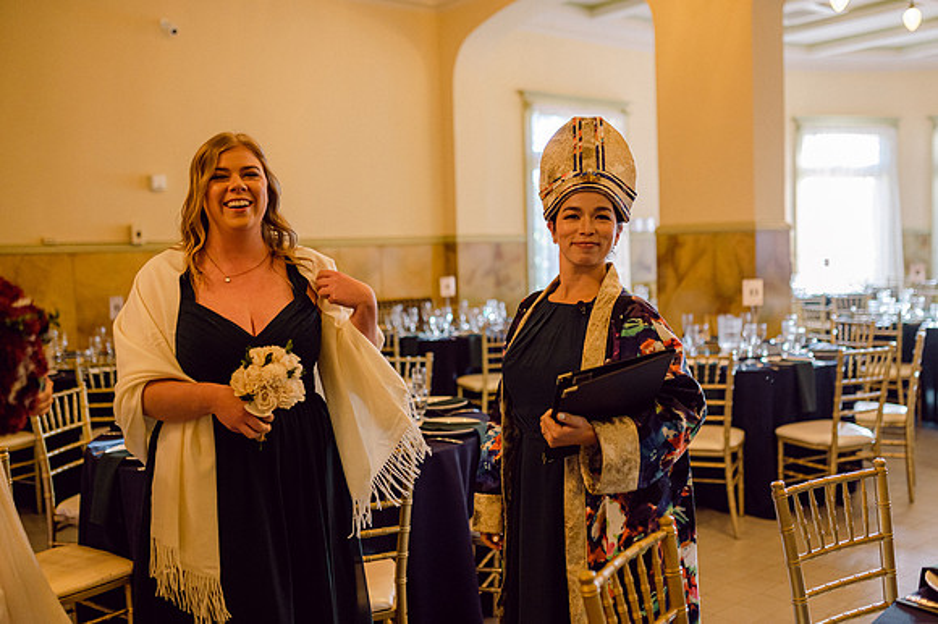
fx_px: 946
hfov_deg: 52.7
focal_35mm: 36
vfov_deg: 36.5
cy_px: 312
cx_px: 487
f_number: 2
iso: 1000
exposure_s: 1/400
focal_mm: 35
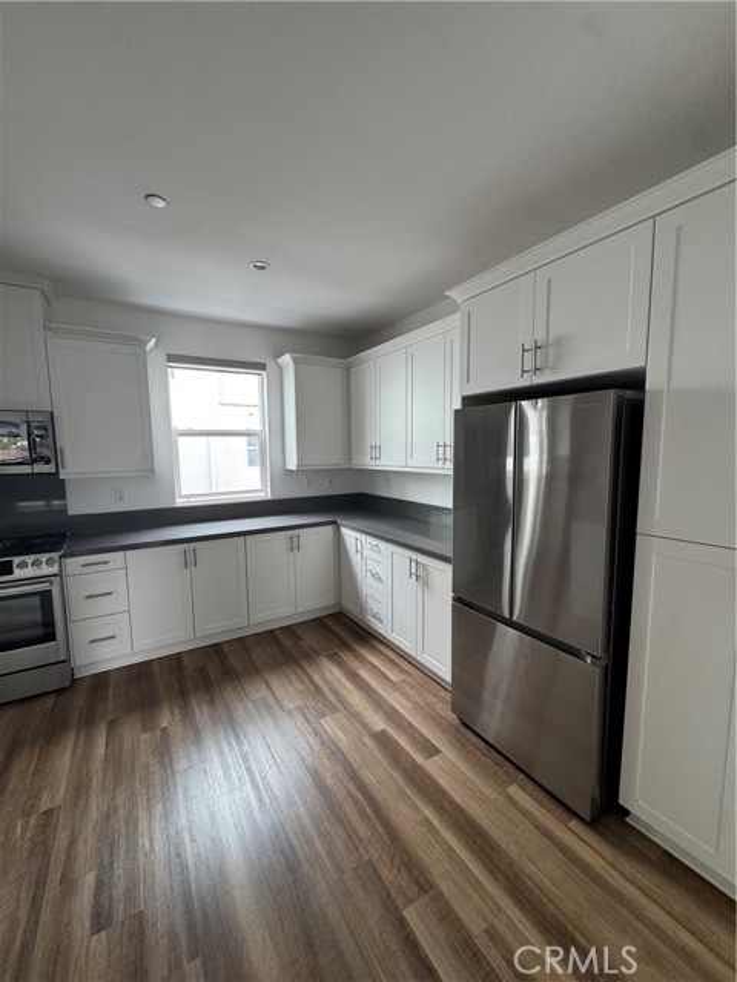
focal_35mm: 14
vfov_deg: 102.1
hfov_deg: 85.7
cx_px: 368
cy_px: 491
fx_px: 397
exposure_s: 1/99
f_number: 2.2
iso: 160
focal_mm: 2.22
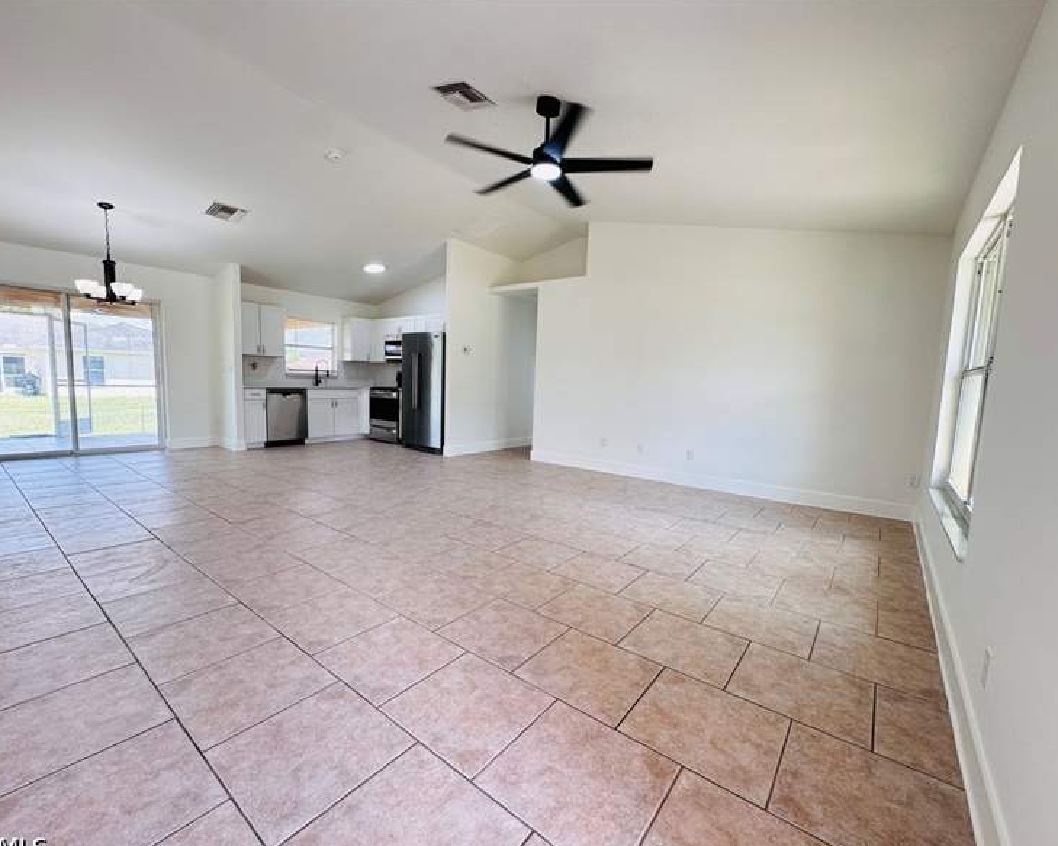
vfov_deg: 84.0
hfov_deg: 96.8
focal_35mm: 15
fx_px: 470
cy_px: 431
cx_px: 521
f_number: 2.2
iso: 160
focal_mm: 2.22
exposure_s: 1/120
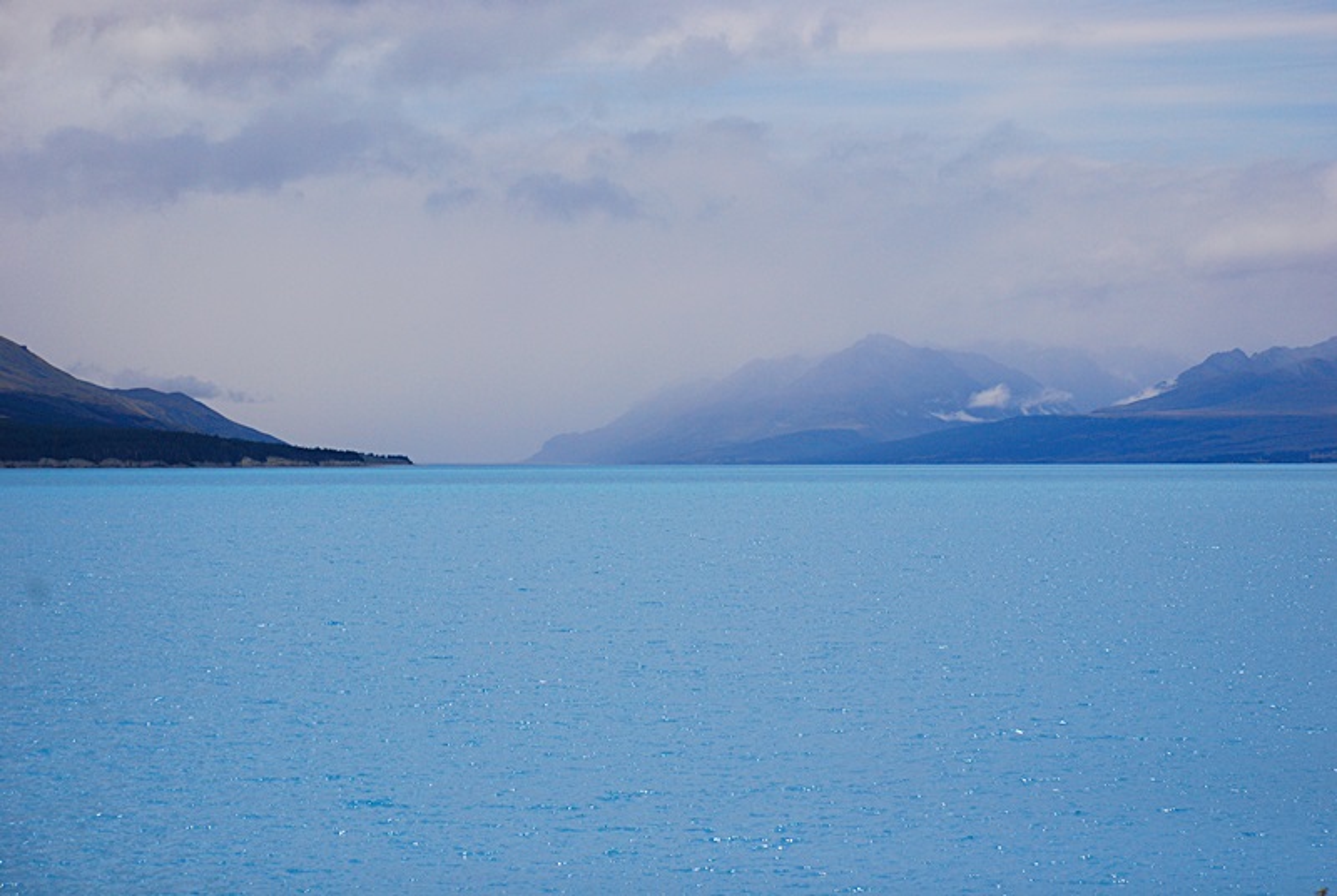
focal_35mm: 99
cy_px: 448
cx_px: 668
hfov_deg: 20.6
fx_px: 3682
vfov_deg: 13.9
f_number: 6.3
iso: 360
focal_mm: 66
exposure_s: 1/4000
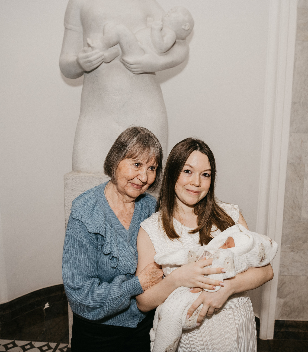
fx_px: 351
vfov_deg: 53.1
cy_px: 176
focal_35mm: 33
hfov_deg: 47.1
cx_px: 182
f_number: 4
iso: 320
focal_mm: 24
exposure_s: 1/160
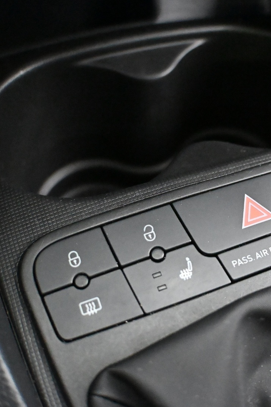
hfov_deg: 19.5
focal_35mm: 69
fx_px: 780
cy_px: 204
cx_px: 216
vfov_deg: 29.2
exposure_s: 1/30
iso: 12800
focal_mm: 30.5
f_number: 4.8
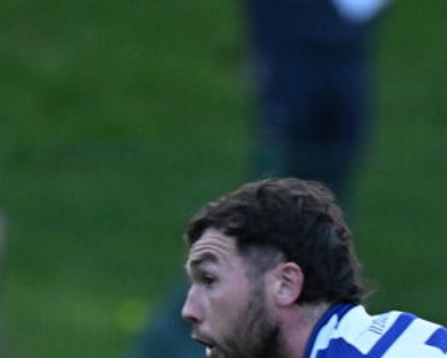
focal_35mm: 2405
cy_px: 479
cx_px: 488
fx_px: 31828
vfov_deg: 0.6
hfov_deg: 0.8
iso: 3200
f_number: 6.3
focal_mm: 600
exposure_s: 1/500
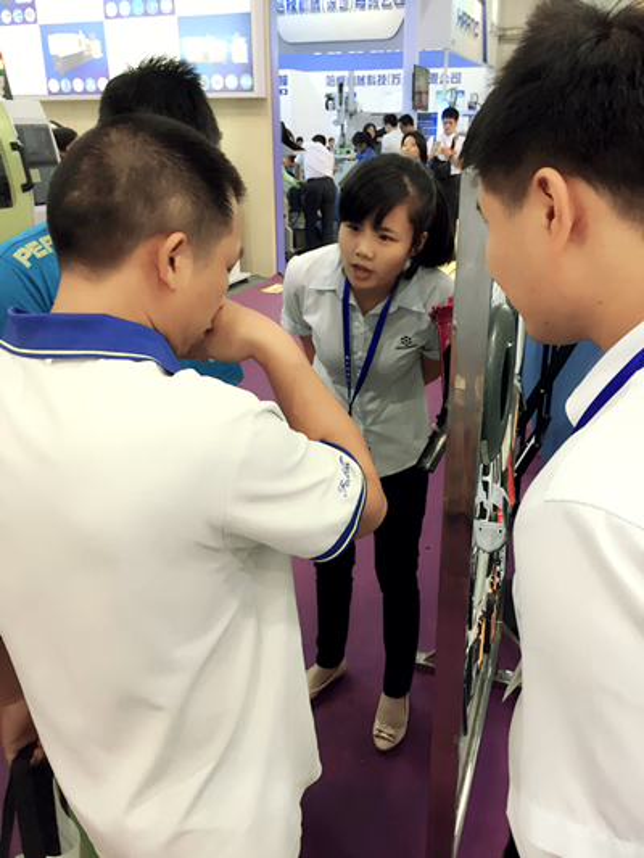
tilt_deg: -22.4
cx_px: 322
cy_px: 429
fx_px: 719
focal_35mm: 29
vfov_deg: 61.6
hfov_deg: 48.2
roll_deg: +0.3
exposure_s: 1/33
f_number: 2.2
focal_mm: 4.15
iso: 50
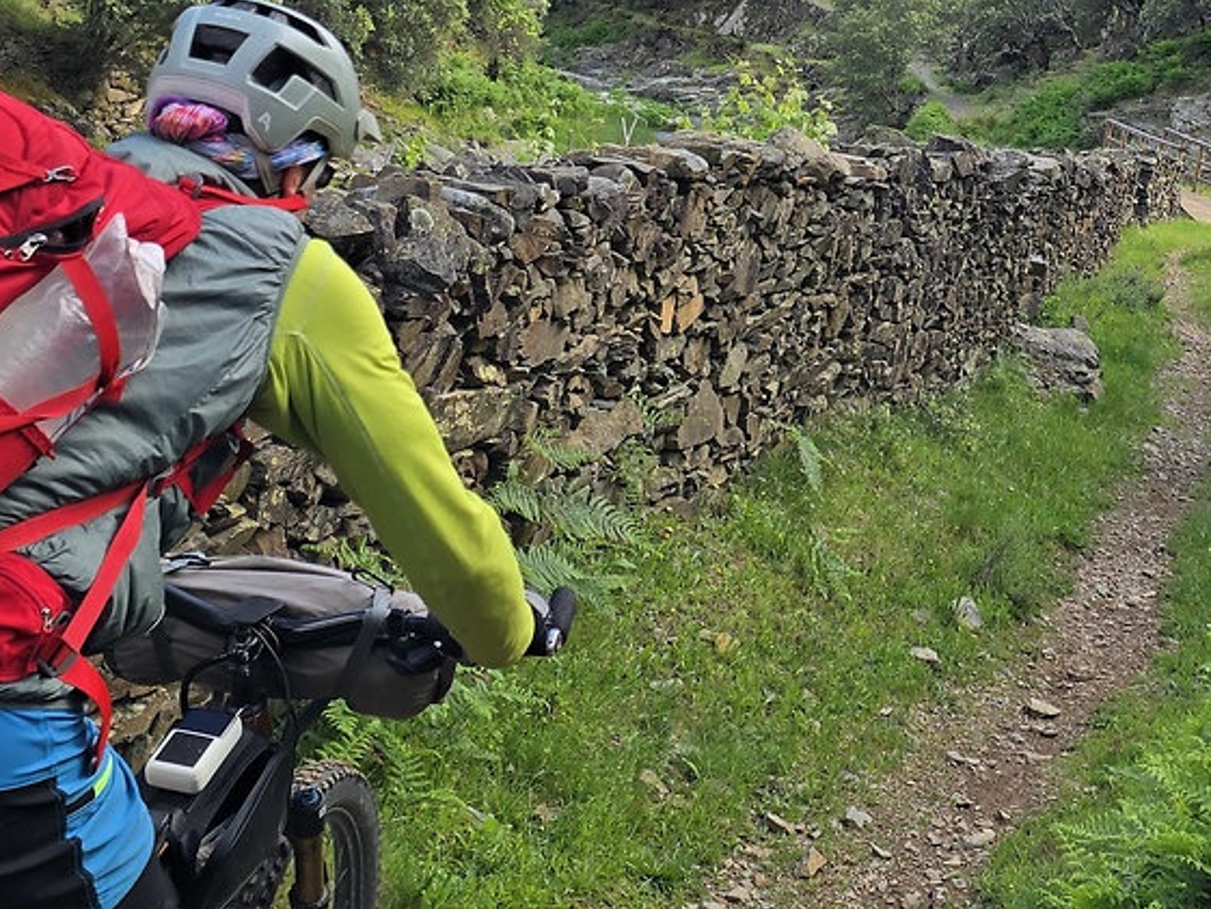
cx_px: 928
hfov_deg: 32.0
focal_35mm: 59
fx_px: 2064
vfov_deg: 24.2
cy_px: 97
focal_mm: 6.3
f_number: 1.7
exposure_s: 1/450
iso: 12
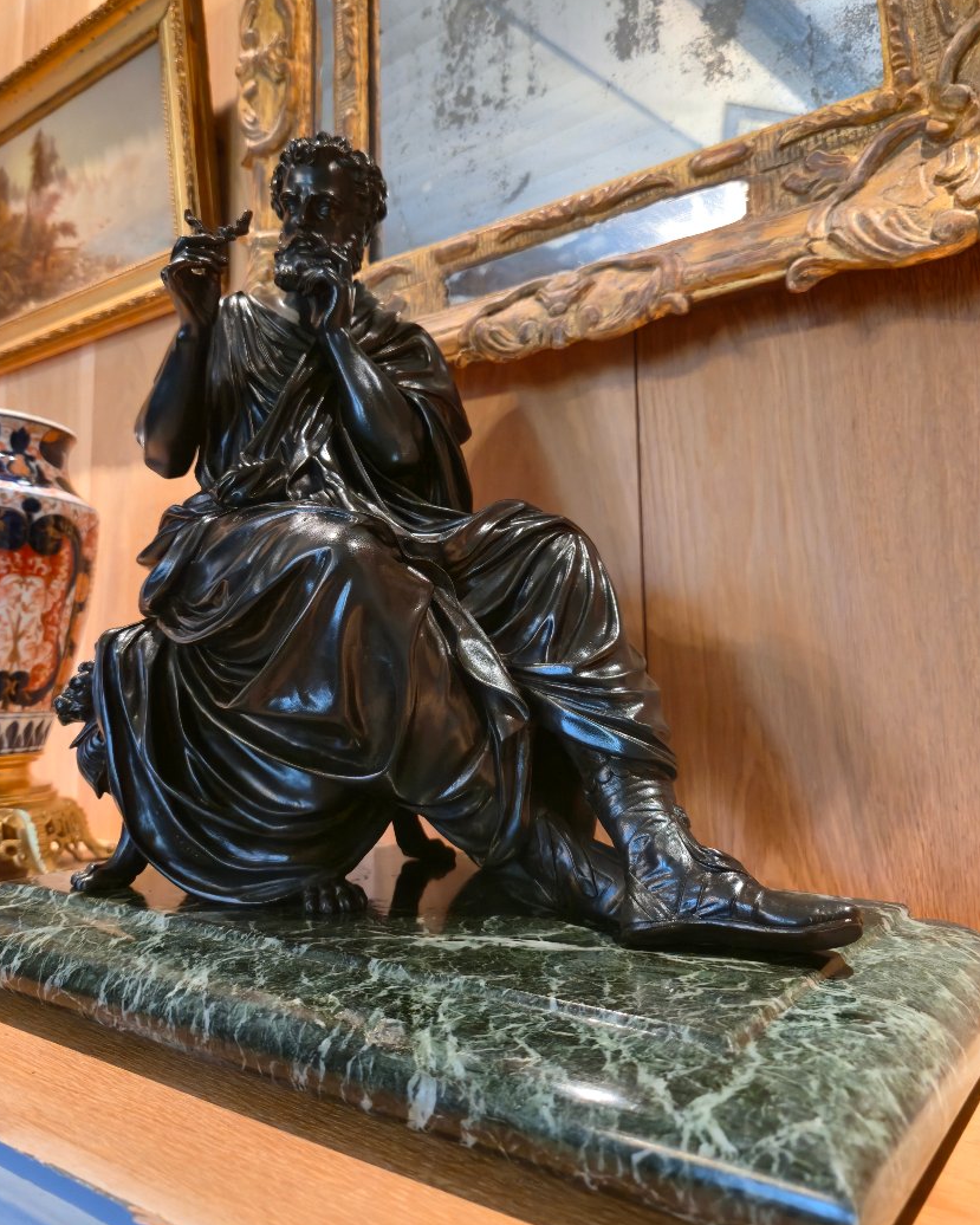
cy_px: 564
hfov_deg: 54.9
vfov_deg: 65.9
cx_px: 450
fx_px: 942
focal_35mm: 26
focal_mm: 5.4
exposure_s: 1/50
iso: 400
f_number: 1.8
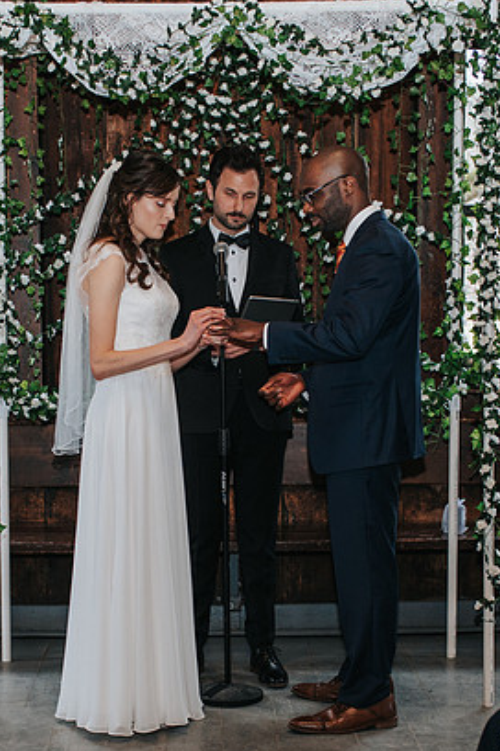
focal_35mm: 75
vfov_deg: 26.8
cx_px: 190
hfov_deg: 18.1
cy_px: 525
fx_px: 1565
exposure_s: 1/160
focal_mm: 35
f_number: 2.8
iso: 1000
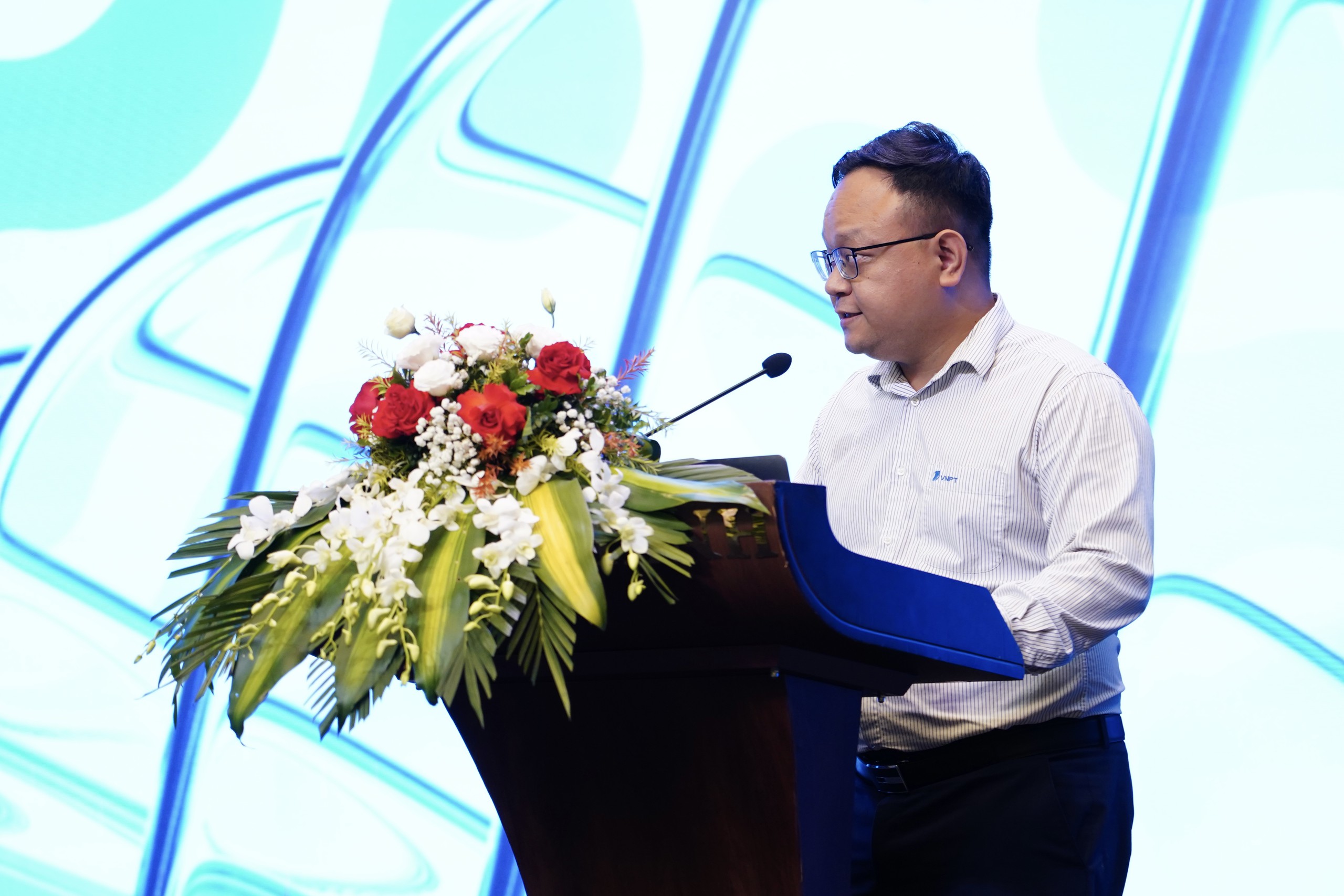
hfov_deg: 19.5
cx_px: 672
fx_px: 3920
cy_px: 448
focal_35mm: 105
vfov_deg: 13.0
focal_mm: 105
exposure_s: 1/160
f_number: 4
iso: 1600
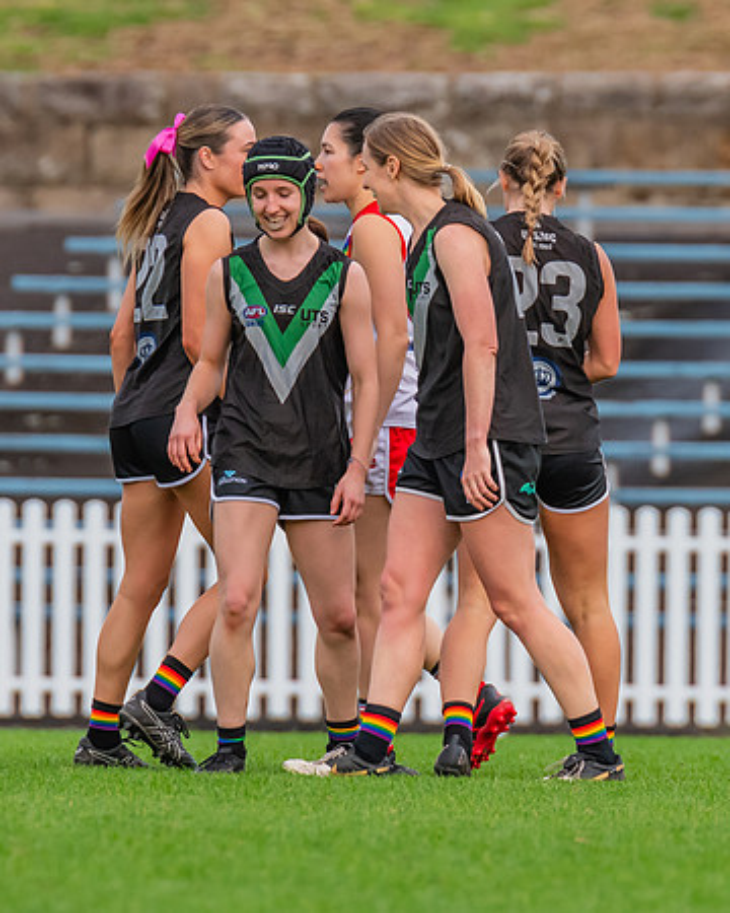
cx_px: 475
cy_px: 344
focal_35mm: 1097
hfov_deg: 1.4
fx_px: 29637
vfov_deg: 1.8
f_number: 5.6
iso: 800
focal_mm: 420
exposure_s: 1/1000
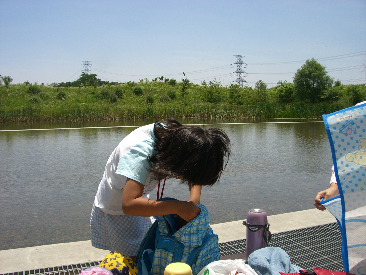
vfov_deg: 37.7
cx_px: 183
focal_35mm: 38
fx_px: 402
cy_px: 138
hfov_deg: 49.0
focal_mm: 6.2
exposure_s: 1/800
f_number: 4.3
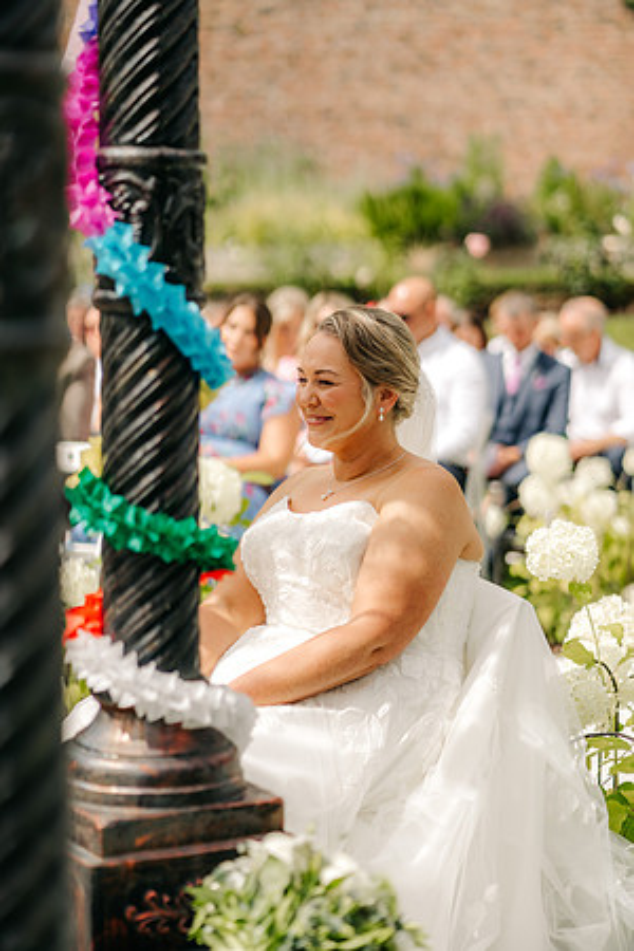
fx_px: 2245
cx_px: 317
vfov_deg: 23.9
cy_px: 476
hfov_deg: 16.1
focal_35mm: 85
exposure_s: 1/5000
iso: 100
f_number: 2.2
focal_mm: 85
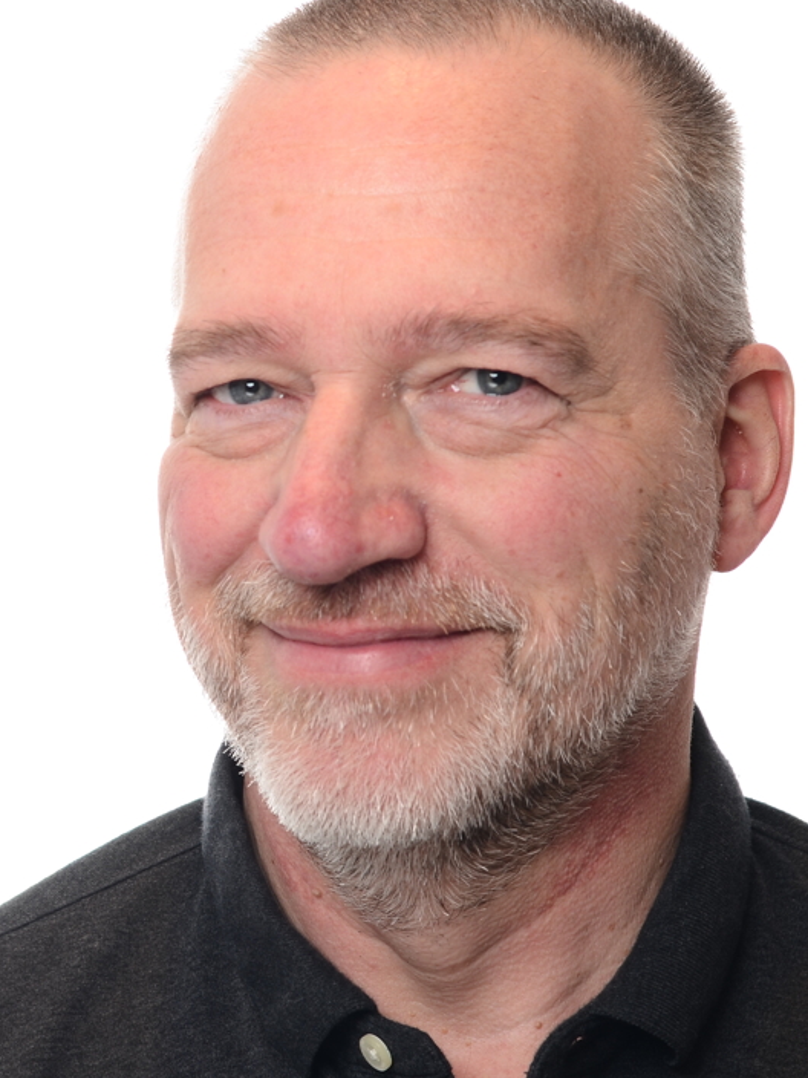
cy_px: 484
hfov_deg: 18.0
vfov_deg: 23.8
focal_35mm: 82
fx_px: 2552
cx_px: 407
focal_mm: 50
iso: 100
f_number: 5.6
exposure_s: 1/100
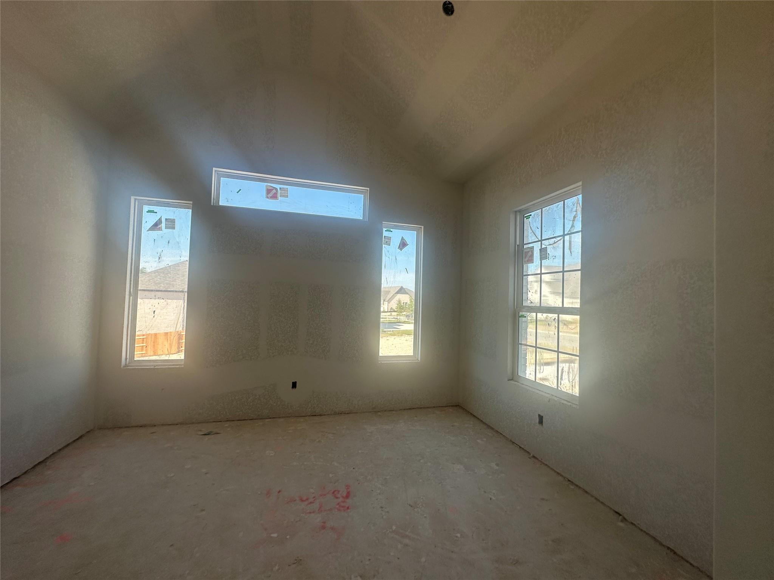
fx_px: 313
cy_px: 290
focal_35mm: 14
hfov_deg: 102.1
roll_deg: -2.1
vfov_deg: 85.7
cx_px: 387
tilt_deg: +1.9
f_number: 2.2
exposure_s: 1/265
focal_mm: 2.22
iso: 40
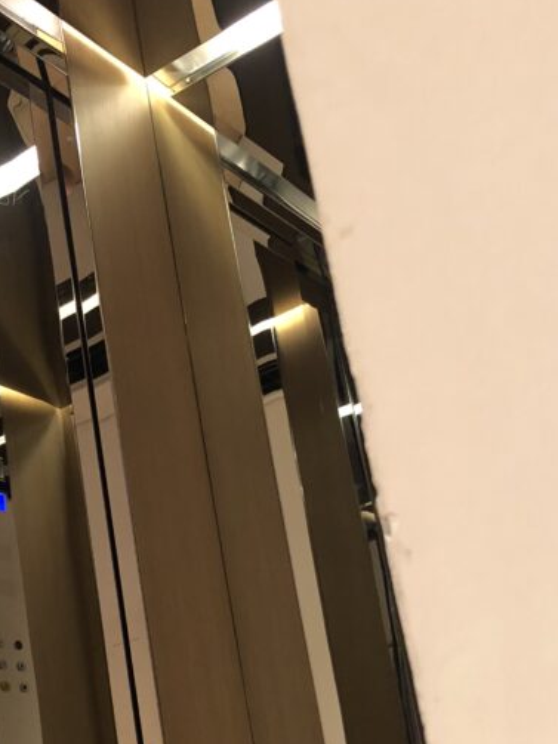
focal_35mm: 59
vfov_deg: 32.2
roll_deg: +9.0
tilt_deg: +14.9
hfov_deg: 24.5
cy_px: 549
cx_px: 136
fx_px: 1269
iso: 100
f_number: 1.8
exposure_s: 1/14
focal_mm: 3.99
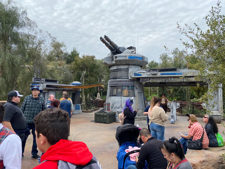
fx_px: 169
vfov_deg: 53.1
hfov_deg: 67.3
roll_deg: +0.4
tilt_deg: +4.2
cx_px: 112
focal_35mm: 26
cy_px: 84
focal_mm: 4.25
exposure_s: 1/1147
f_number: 1.8
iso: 32
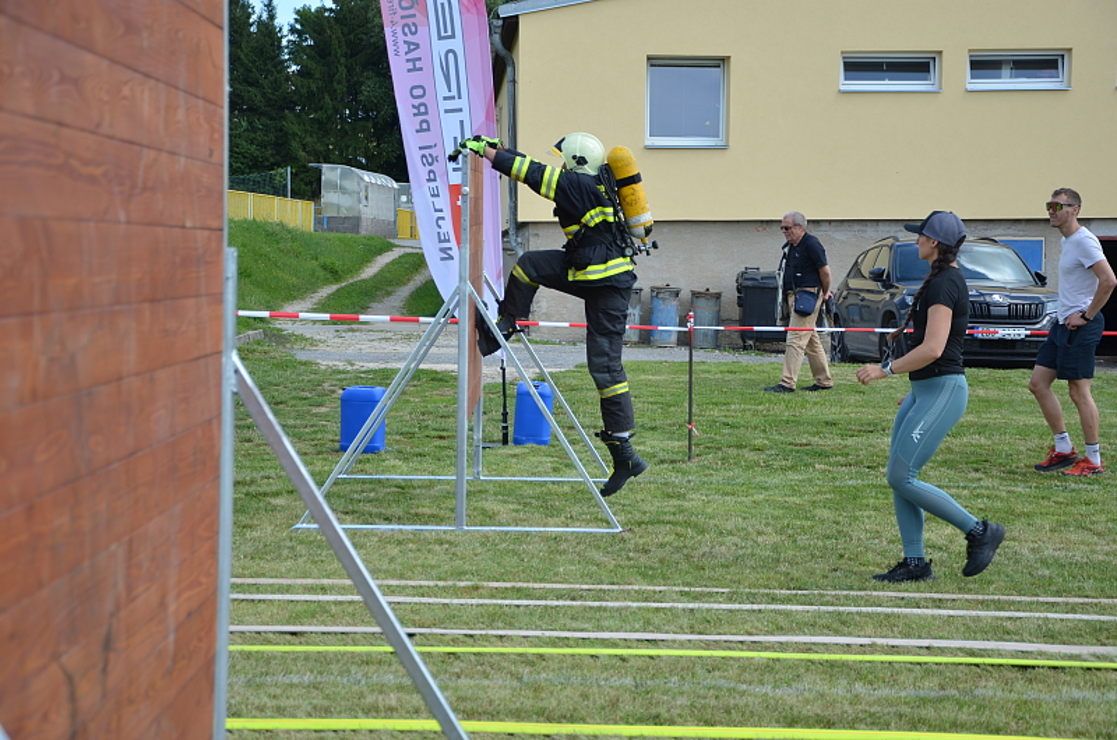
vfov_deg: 18.8
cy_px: 370
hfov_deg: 28.1
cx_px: 558
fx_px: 2230
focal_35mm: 72
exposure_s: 1/320
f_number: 4.8
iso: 100
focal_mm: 48
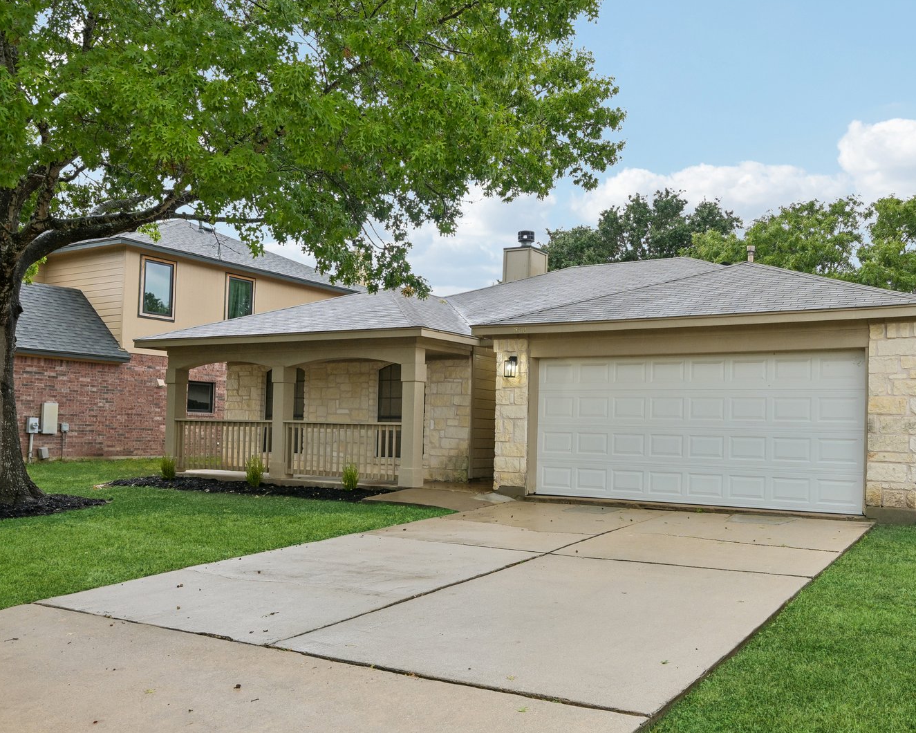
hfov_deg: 58.5
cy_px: 446
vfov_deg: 48.6
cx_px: 569
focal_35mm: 30
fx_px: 806
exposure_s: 1/30
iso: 100
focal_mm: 20.5
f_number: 6.7
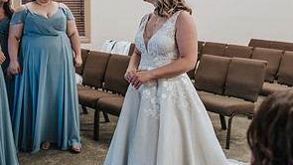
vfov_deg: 21.4
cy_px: 63
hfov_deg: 37.2
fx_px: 435
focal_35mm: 56
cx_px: 148
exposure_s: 1/125
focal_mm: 35
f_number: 2.8
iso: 450
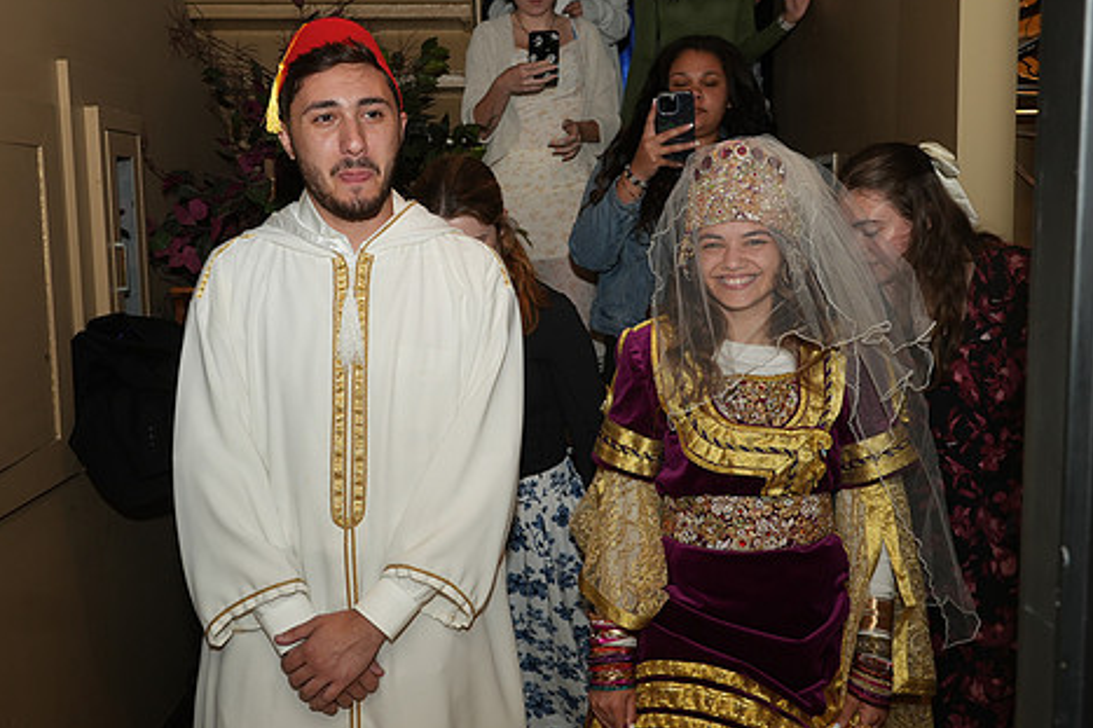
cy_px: 380
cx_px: 562
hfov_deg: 47.4
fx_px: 1244
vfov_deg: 32.6
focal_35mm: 41
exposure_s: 1/80
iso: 400
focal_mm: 33
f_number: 6.3
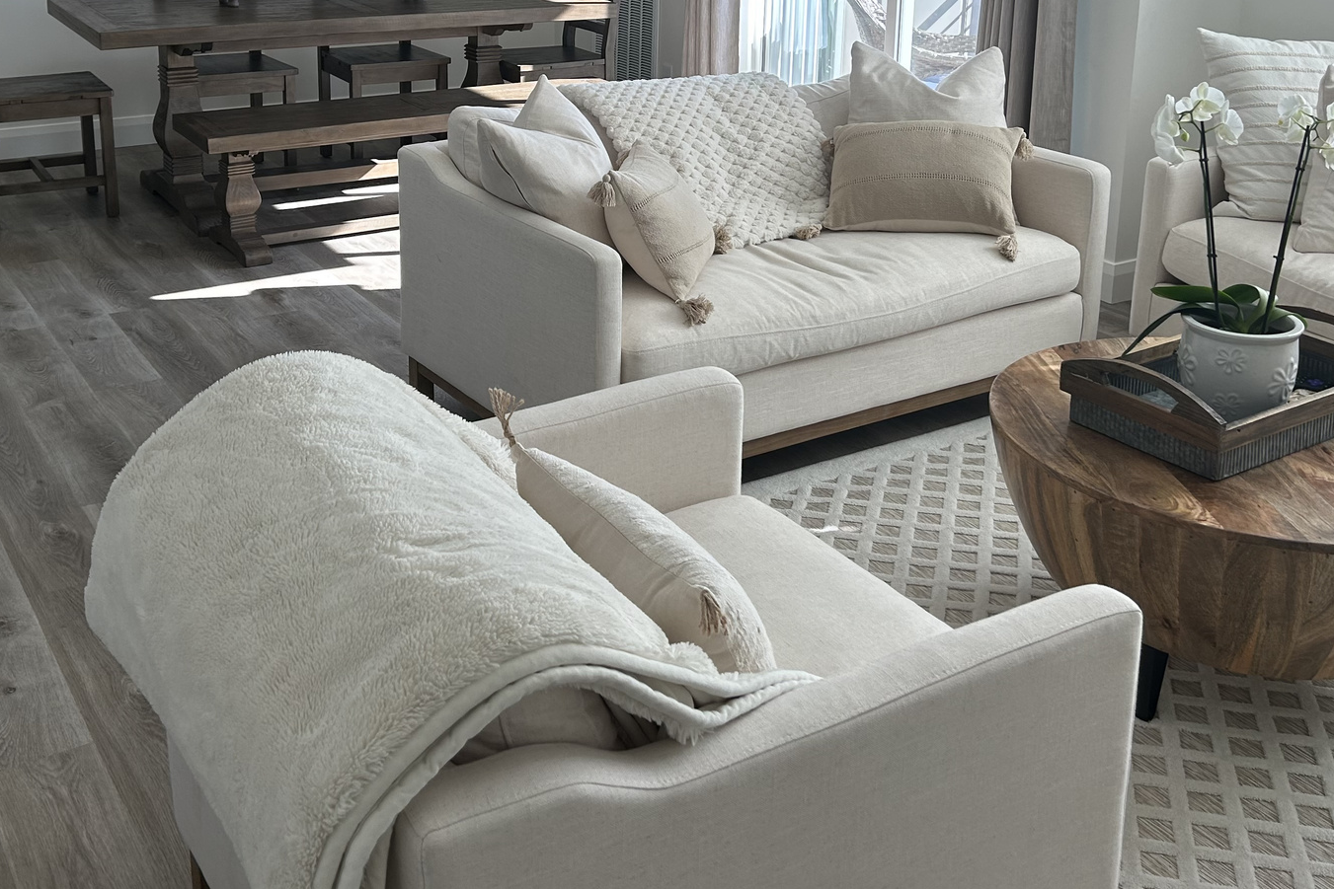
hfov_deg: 47.4
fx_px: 1519
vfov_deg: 31.6
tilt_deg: -13.5
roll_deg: -1.0
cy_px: 150
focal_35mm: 41
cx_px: 610
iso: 50
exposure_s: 1/281
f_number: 1.5
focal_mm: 5.7
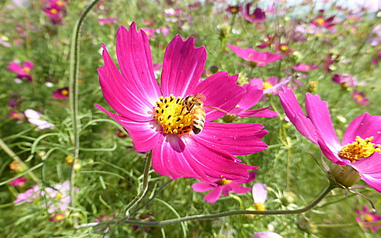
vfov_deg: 46.0
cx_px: 191
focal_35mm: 27
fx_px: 280
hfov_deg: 68.4
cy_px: 119
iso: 100
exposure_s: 1/640
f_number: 3.3
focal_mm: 4.3
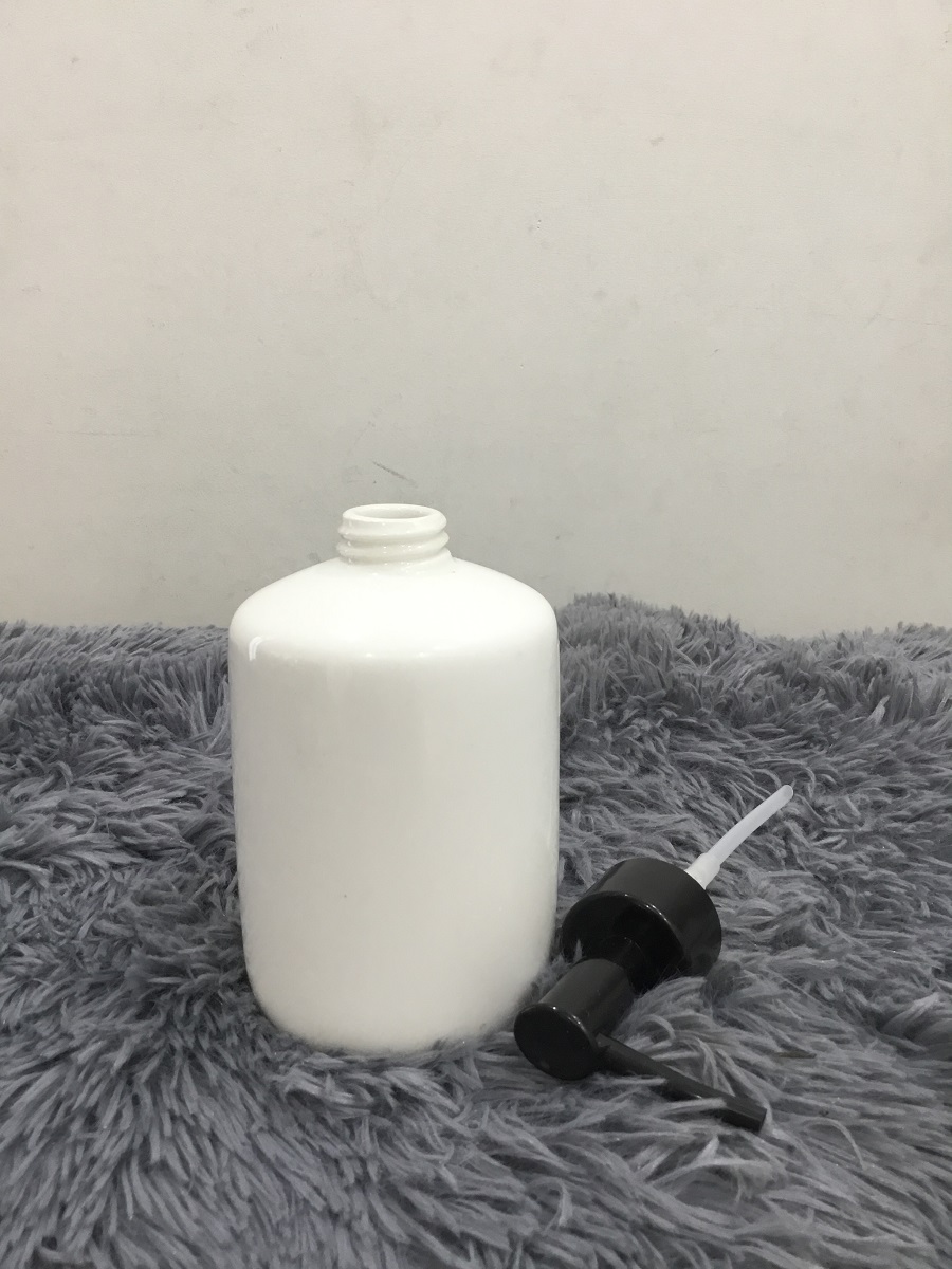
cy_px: 634
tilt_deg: -16.1
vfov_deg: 58.4
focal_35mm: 31
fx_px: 1137
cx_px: 476
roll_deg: +0.8
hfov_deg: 45.4
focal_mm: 3.3
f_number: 2.4
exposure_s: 1/33
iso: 100
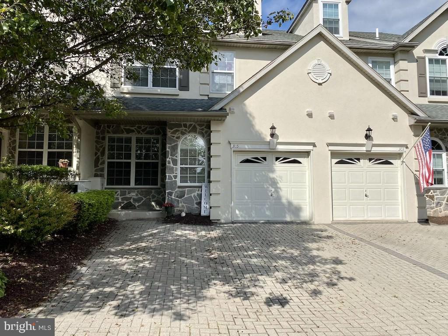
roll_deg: +0.1
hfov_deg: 67.3
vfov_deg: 53.1
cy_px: 168
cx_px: 224
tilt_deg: +5.0
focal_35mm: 26
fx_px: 336
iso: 32
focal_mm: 4.25
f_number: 1.8
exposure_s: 1/3205
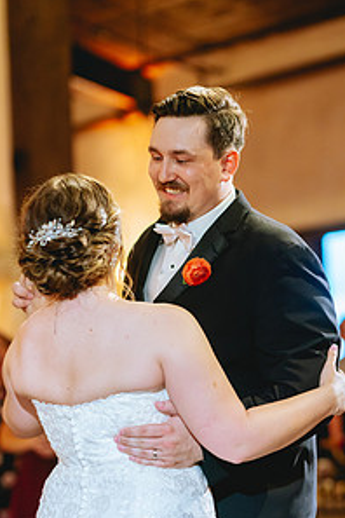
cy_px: 373
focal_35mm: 129
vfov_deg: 15.8
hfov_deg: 10.6
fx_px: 1854
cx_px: 214
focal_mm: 85
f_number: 2
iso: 2500
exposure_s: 1/160
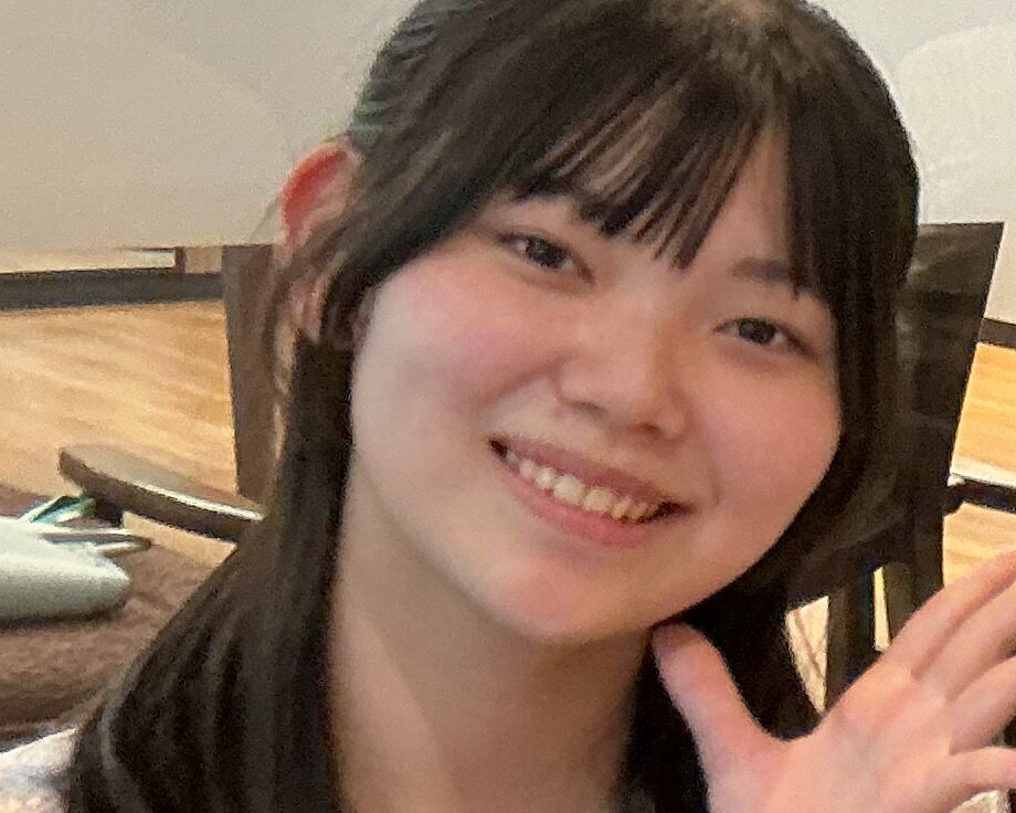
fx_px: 3729
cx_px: 1750
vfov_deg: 12.4
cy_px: 576
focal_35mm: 124
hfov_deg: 14.0
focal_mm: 3
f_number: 1.8
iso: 160
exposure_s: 1/50
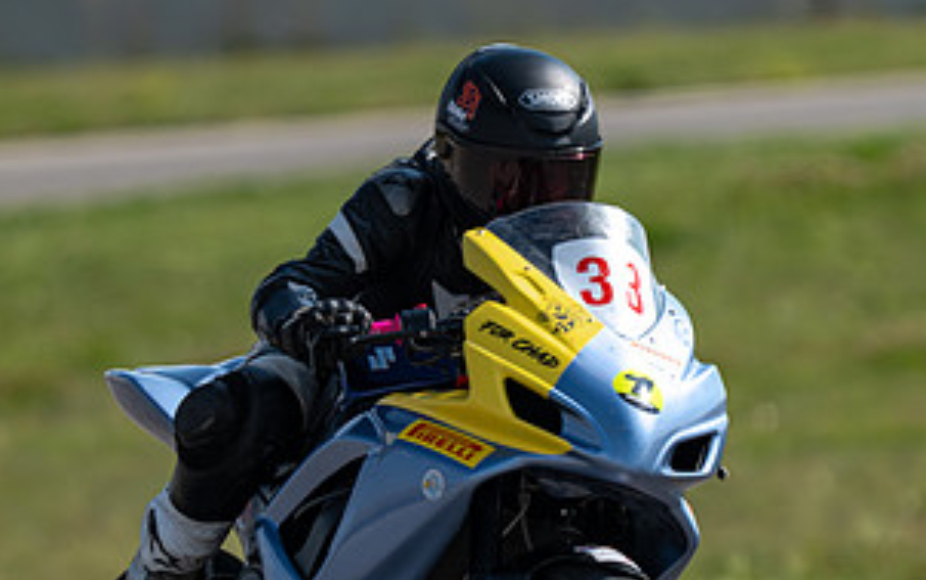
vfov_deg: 1.1
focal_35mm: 1175
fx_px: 29664
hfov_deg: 1.8
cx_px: 466
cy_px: 413
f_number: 6.3
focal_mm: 600
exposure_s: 1/1250
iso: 180
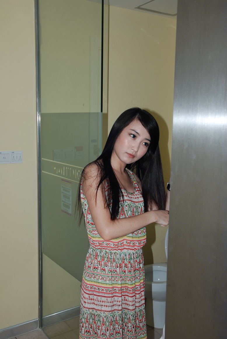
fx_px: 368
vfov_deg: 49.5
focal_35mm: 39
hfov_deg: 34.3
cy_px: 170
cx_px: 114
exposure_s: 1/200
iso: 100
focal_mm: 26
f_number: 8
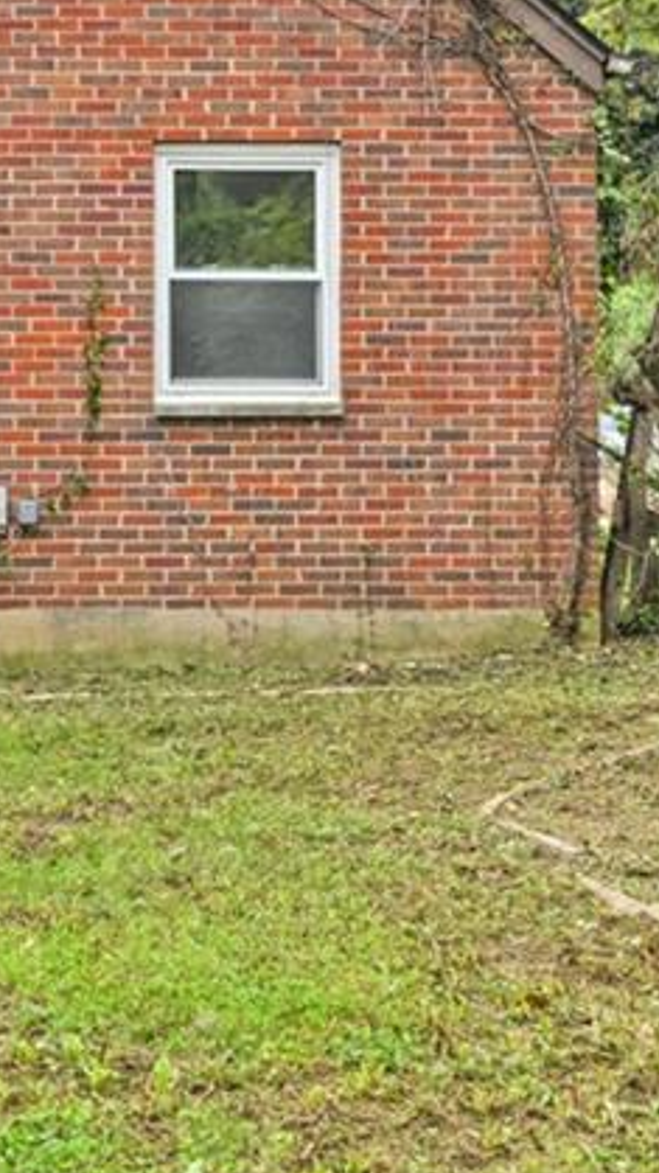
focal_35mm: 77
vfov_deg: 27.1
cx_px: -123
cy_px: 278
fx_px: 2393
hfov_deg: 15.2
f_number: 5.6
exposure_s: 1/125
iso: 125
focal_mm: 30
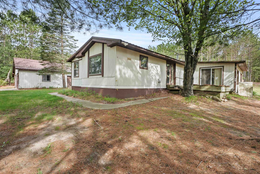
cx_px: 130
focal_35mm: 17
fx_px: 124
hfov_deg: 92.9
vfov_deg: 70.2
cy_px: 87
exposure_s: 1/60
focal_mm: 17.1
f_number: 11
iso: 800
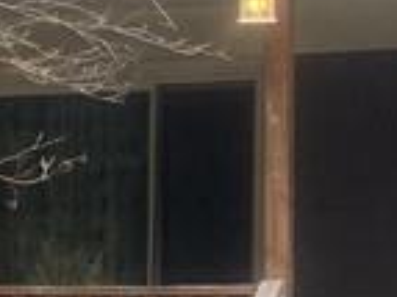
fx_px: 2383
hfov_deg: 9.5
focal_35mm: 208
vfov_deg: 7.1
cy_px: 130
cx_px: -8
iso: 16
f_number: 1.8
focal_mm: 3
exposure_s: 1/167
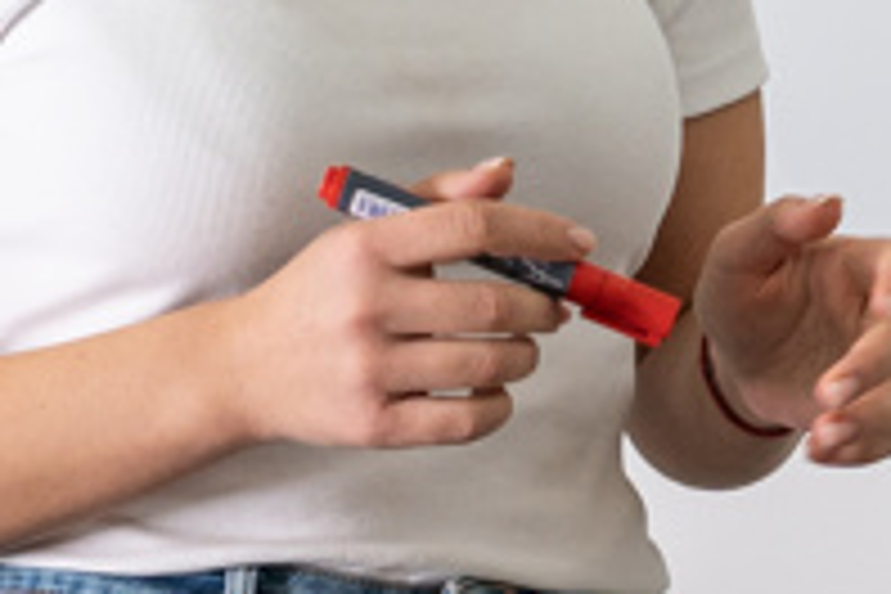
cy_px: 637
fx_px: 6113
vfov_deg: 5.5
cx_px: 162
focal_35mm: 247
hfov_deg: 8.3
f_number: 3.2
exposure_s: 1/250
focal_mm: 35
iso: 200
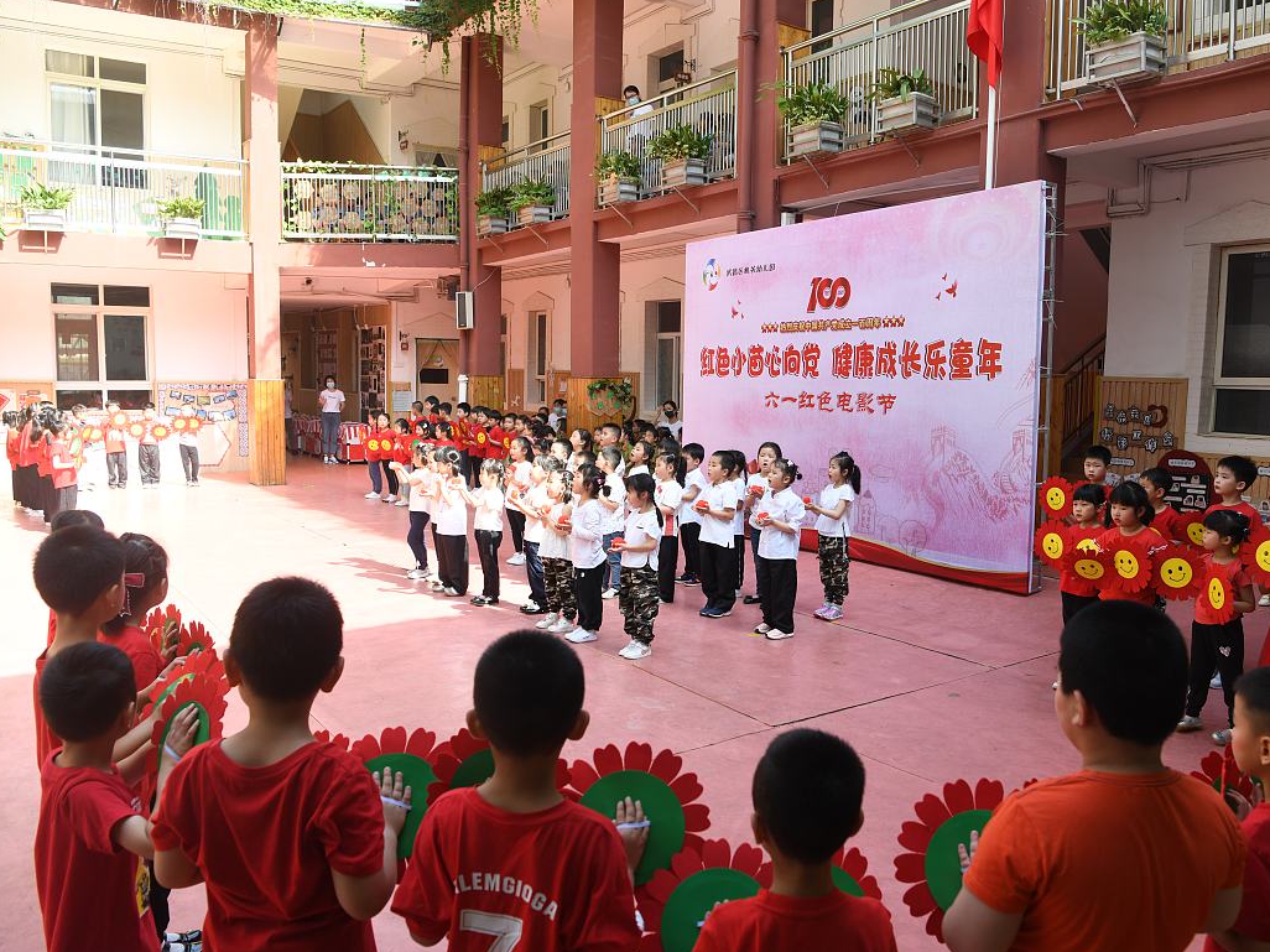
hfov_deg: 65.0
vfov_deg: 51.3
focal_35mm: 27
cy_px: 490
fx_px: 990
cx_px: 730
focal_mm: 24
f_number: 5.6
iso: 320
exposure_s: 1/250
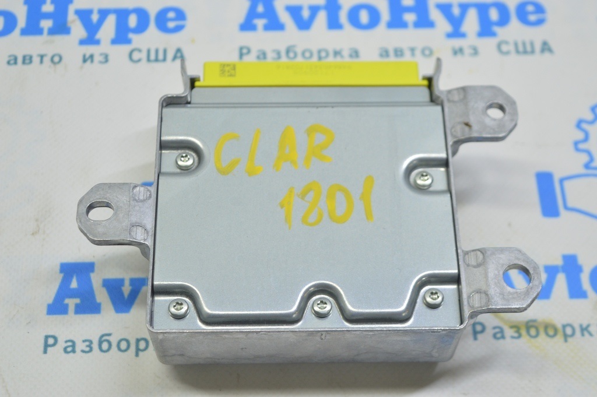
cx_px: 298
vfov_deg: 18.9
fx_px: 1193
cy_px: 198
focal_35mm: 72
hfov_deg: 28.1
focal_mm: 48
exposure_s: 1/25
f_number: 5.6
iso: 400
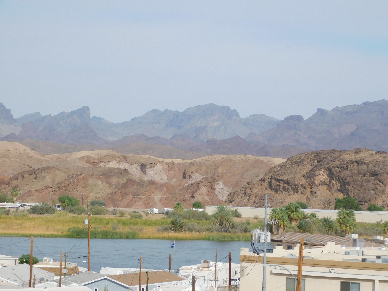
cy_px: 146
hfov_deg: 14.7
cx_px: 194
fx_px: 1502
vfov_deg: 11.1
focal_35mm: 134
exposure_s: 1/800
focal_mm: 23.7
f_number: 5
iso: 125
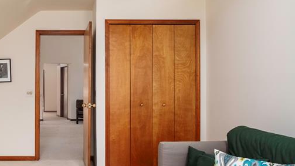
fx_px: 250
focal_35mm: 32
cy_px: 76
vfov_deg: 36.7
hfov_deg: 59.6
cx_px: 98
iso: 640
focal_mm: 10
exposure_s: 1/60
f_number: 6.4
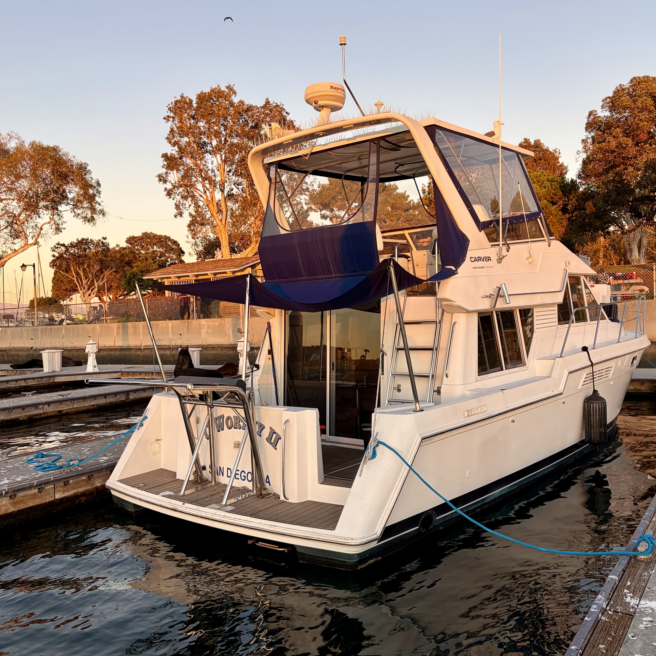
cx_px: 326
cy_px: 326
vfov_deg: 52.5
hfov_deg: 52.5
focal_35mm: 31
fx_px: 665
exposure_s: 1/284
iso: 40
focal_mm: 5.96
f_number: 1.6
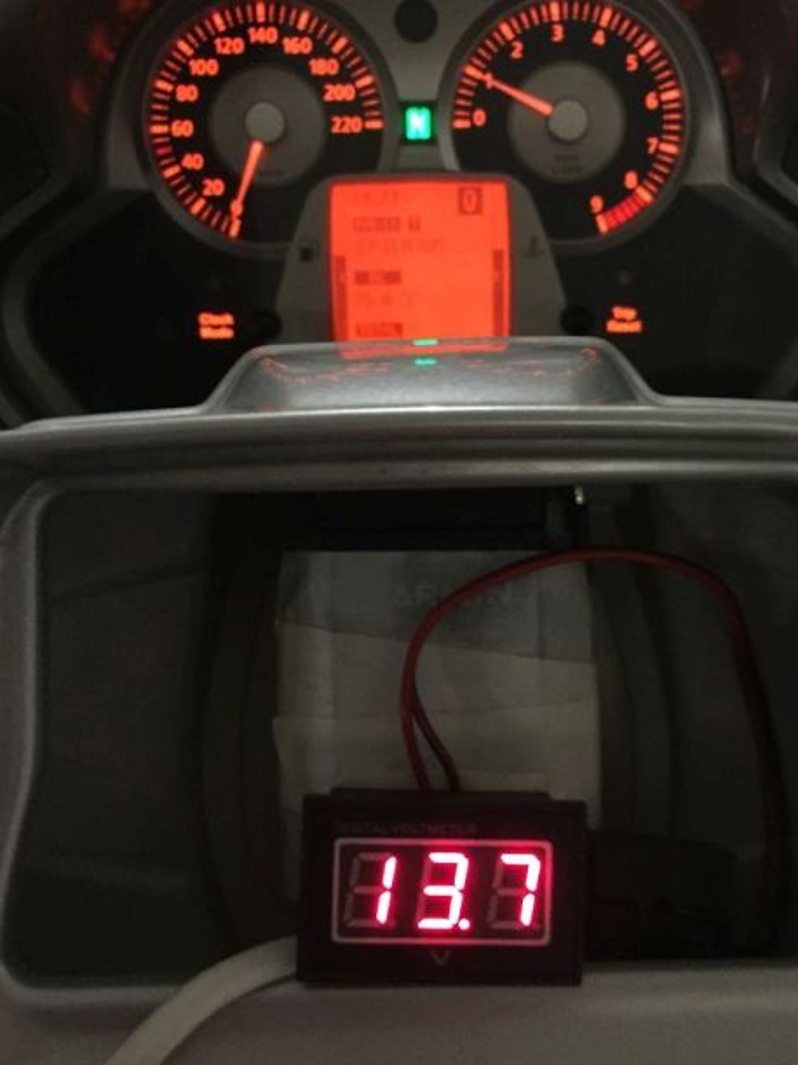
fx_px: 1168
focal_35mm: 38
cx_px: 450
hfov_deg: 37.7
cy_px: 474
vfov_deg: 48.9
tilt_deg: -40.1
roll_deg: -1.3
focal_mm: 4.15
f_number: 2.2
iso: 400
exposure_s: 1/17
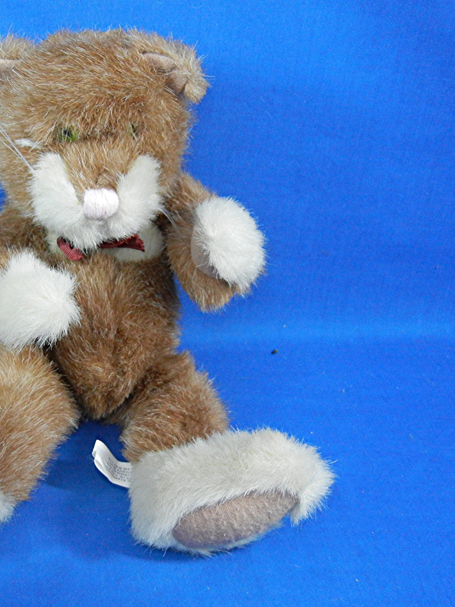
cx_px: 94
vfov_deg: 31.7
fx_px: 1069
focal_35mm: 61
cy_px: 308
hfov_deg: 23.7
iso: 463
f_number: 3.8
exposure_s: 1/30
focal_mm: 8.1
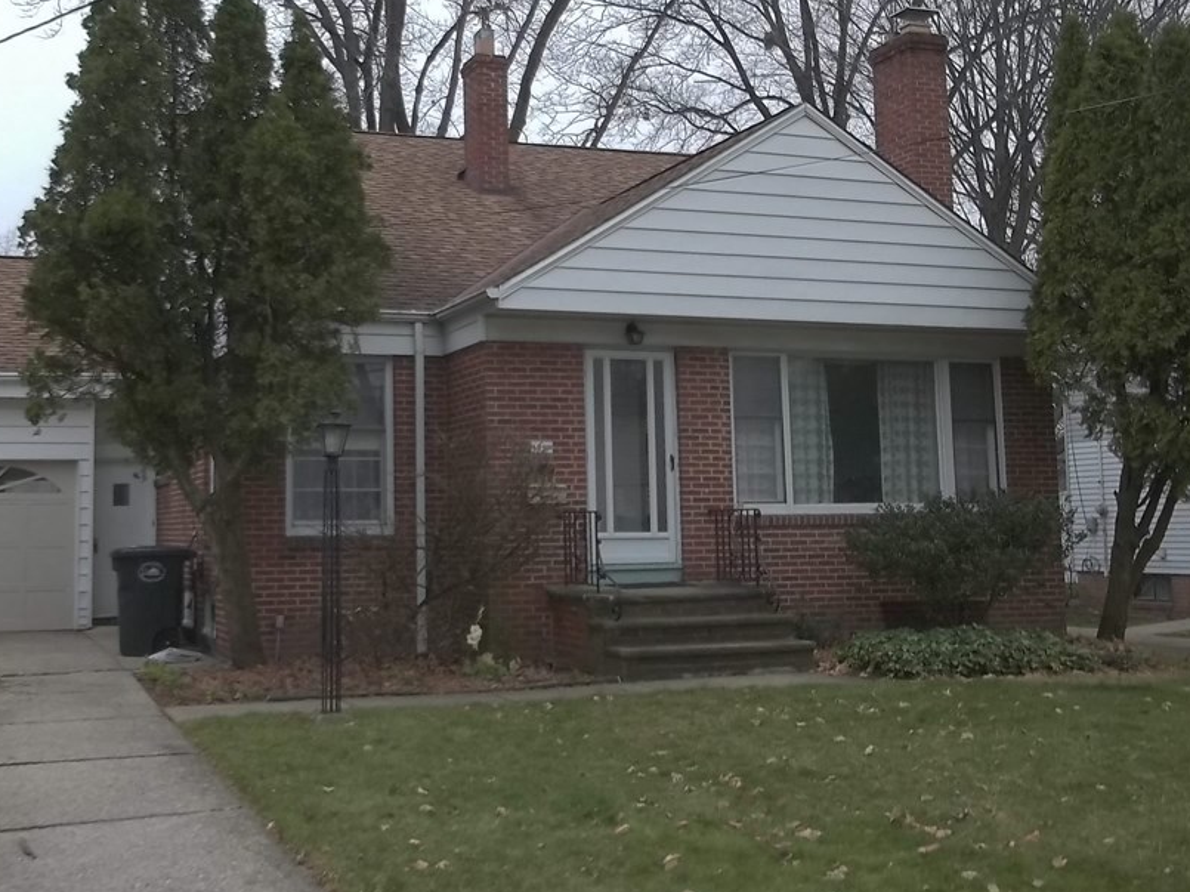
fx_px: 1443
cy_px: 345
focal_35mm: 42
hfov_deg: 44.5
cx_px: 452
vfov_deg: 34.2
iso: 80
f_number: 3.3
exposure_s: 1/50
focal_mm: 5.9
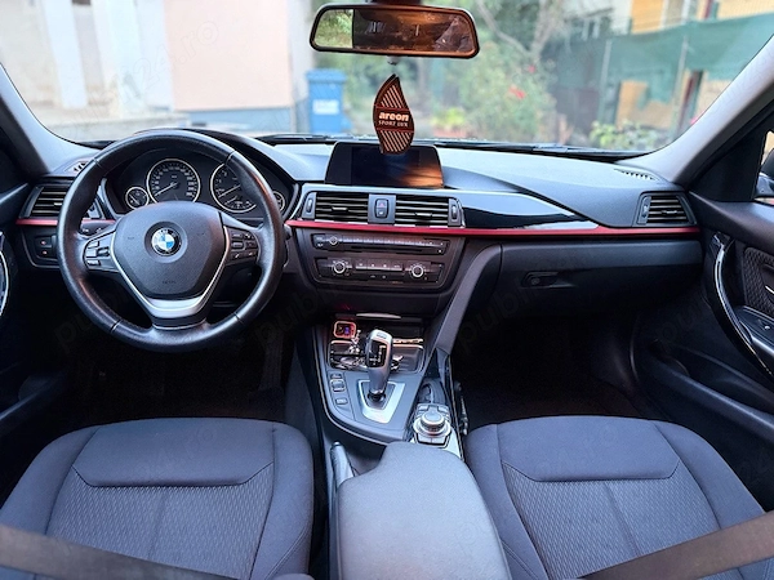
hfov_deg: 71.6
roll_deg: -1.2
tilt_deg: -21.7
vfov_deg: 56.8
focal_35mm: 24
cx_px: 387
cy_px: 290
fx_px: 537
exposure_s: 1/47
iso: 800
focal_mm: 6.76
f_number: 1.78
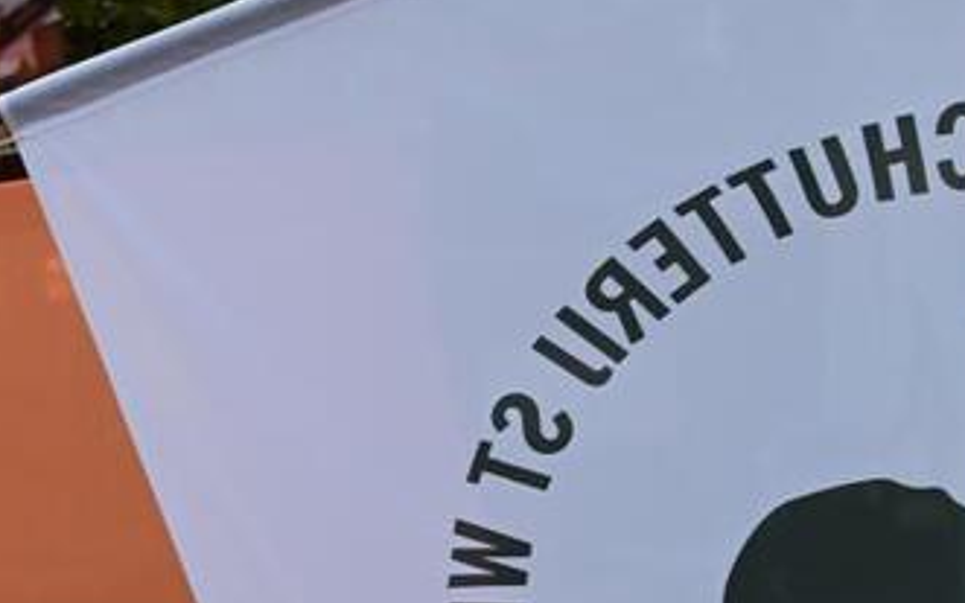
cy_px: 613
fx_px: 2893
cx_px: -70
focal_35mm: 110
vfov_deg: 11.8
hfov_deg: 18.3
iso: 1250
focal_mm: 36
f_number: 4.5
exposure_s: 1/80
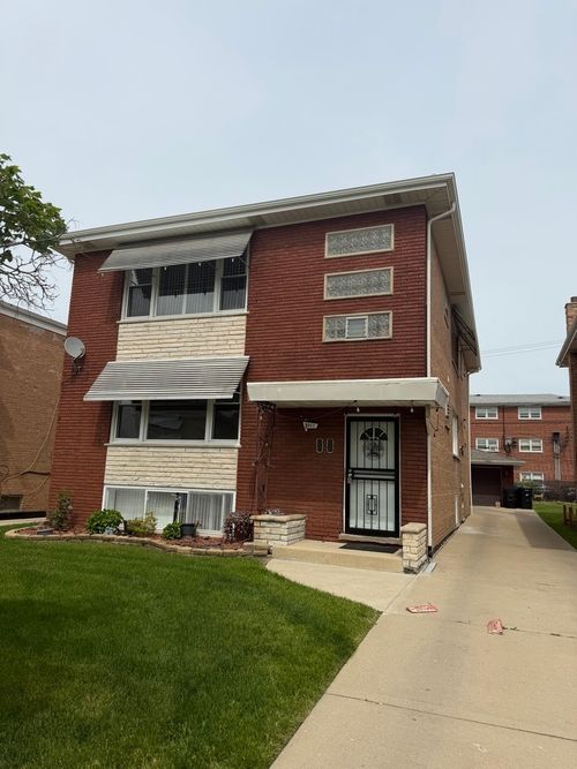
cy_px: 384
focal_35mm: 24
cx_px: 288
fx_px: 534
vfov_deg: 71.6
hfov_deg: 56.8
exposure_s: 1/6173
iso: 80
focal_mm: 6.76
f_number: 1.78
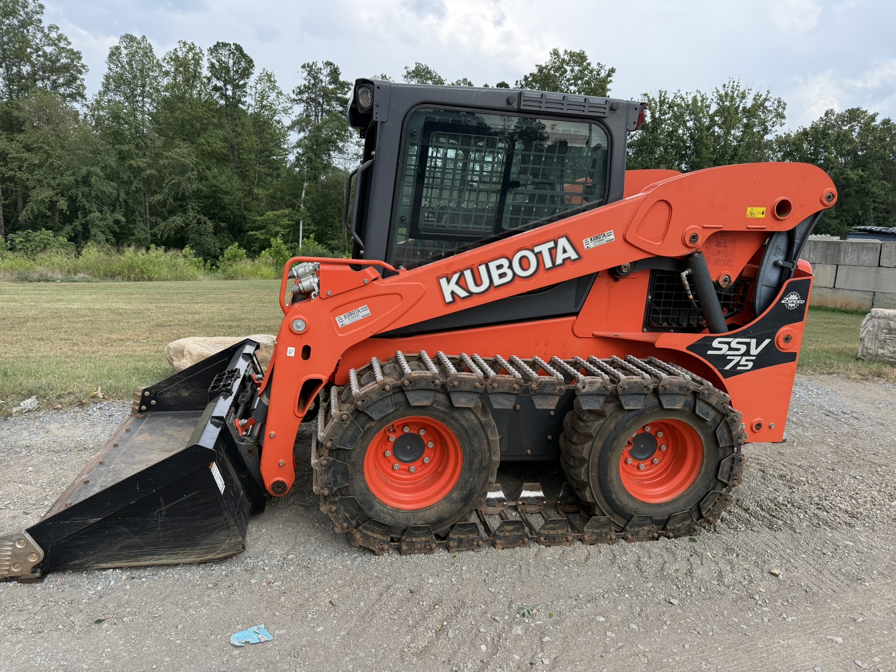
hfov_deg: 71.6
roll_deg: -1.2
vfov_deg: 56.8
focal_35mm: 24
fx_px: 621
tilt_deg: -10.8
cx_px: 448
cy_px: 336
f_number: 1.78
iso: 100
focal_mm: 6.76
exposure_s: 1/1211
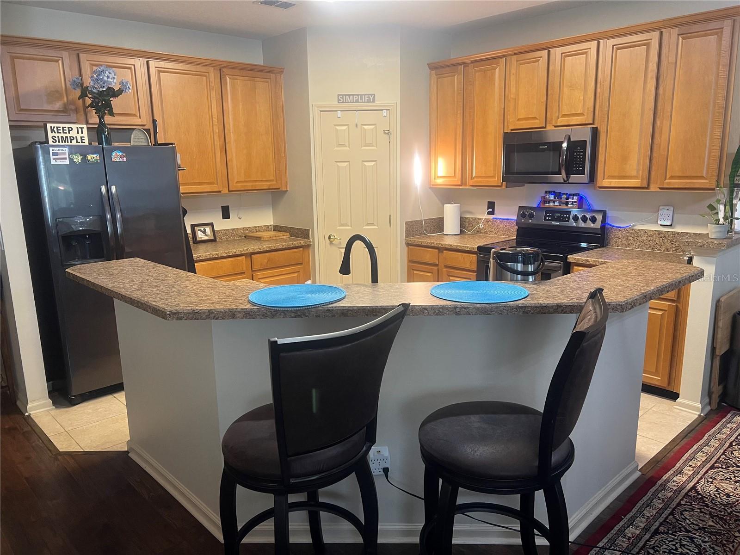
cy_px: 278
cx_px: 370
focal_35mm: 26
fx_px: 556
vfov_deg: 53.1
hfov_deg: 67.3
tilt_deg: -12.5
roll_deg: +1.1
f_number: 1.5
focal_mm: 5.7
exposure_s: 1/60
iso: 160
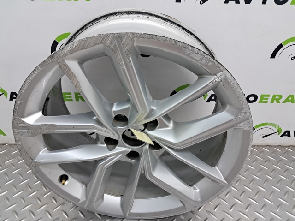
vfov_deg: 51.3
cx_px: 148
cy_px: 110
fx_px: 230
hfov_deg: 65.4
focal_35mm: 27
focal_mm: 4
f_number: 1.8
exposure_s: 1/50
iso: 100
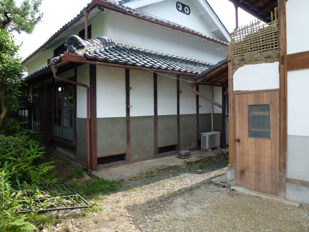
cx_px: 154
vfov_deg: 56.8
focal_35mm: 24
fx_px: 214
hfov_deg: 71.6
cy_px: 116
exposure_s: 1/250
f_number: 4
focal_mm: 4.3
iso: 100
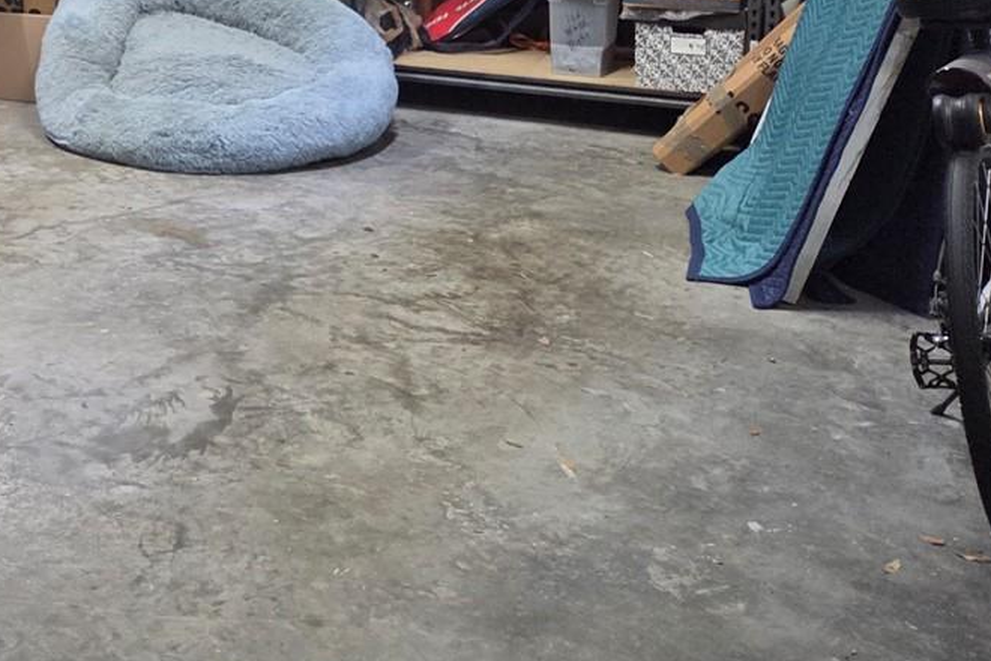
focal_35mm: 58
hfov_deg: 31.1
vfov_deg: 22.2
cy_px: -57
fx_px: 1596
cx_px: -68
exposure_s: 1/120
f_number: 1.8
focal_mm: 5.4
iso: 500
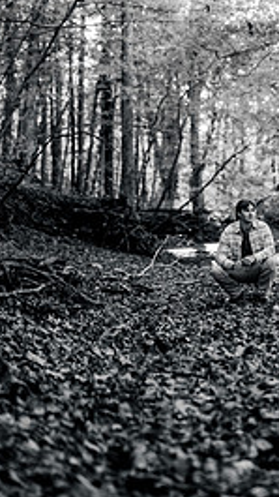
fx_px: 1171
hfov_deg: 13.5
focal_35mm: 89
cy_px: 129
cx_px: 240
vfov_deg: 23.7
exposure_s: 1/250
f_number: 1.4
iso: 200
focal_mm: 50
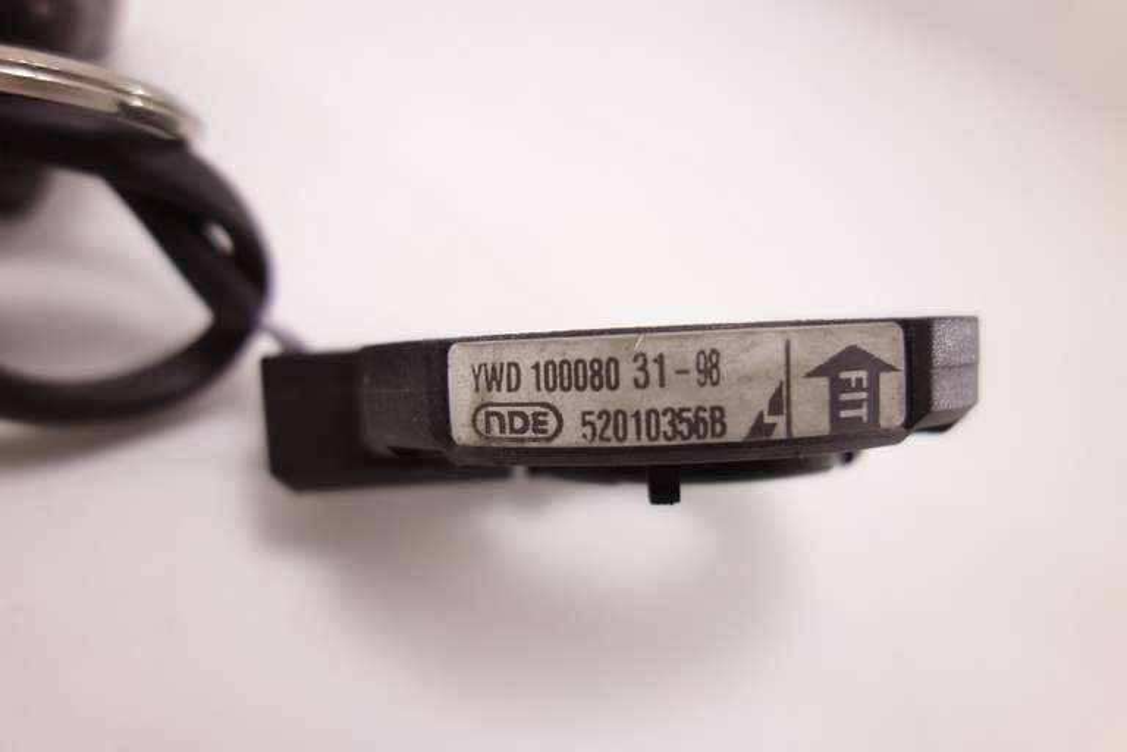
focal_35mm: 28
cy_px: 376
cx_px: 564
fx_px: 876
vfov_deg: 46.4
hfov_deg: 65.5
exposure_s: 1/100
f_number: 2.2
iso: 125
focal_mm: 10.4
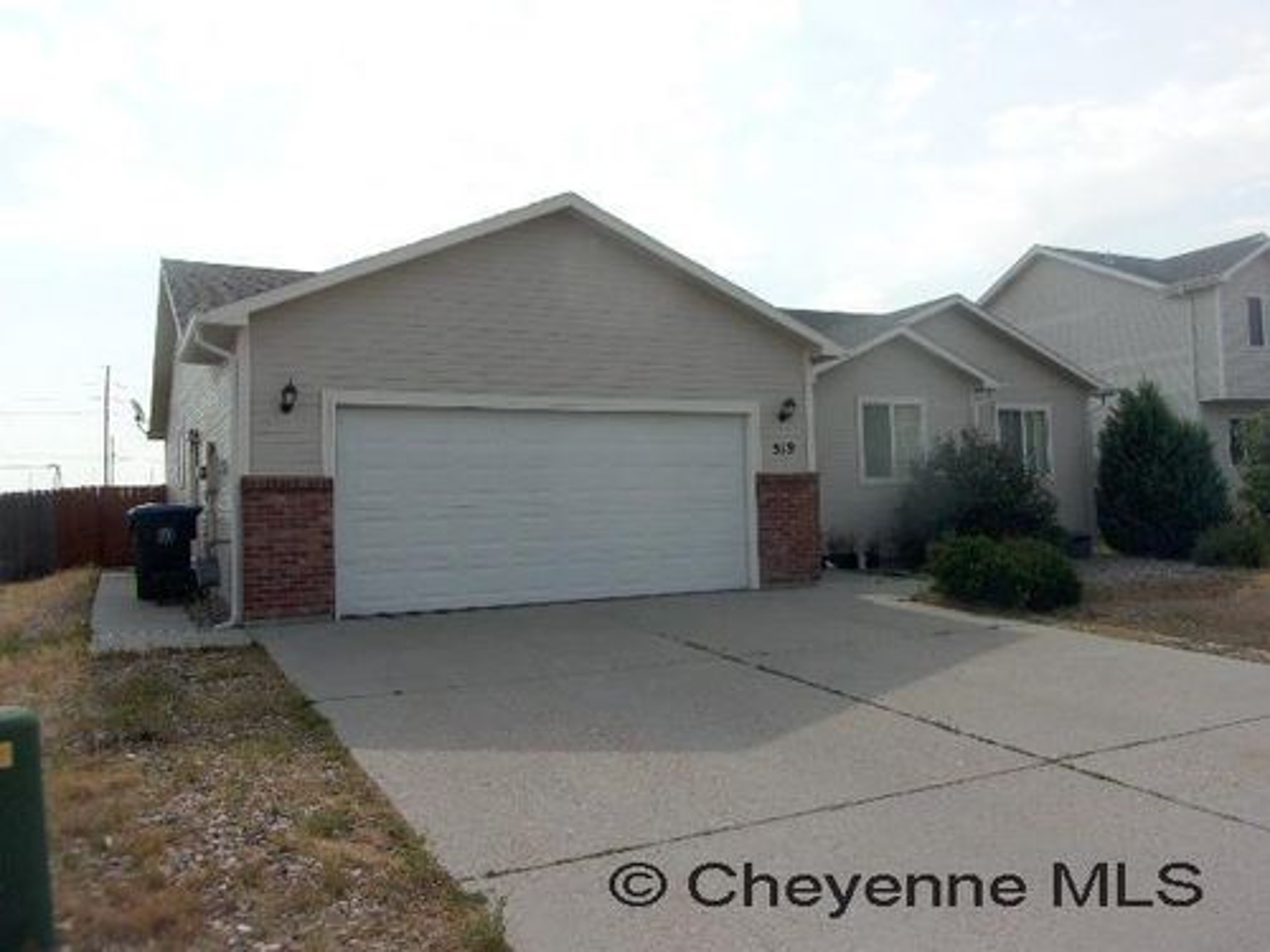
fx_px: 1027
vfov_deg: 49.7
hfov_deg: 63.4
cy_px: 476
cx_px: 635
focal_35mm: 28
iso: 80
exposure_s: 1/140
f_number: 10.8
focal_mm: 5.1
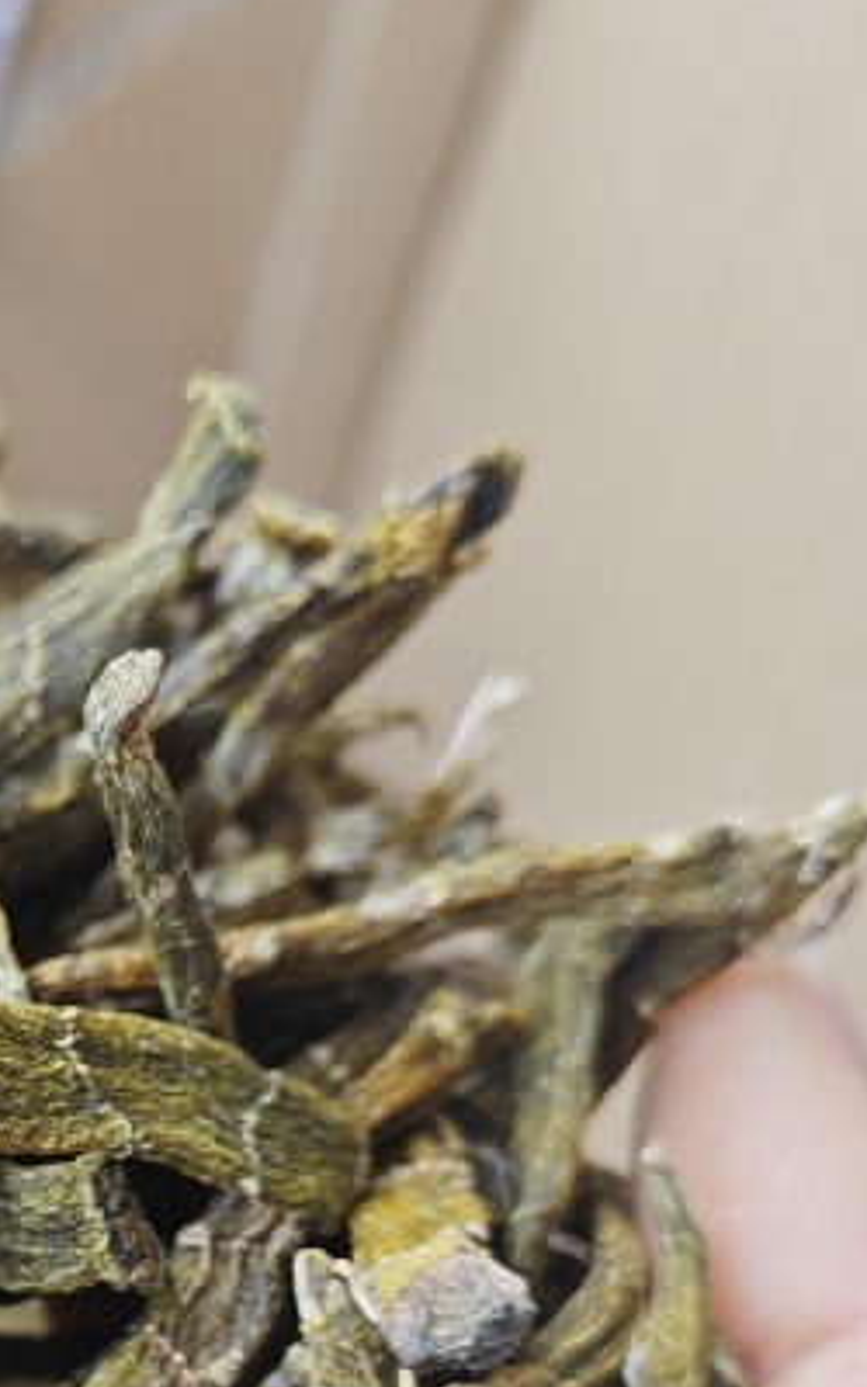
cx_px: -118
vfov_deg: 30.3
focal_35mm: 65
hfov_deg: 19.1
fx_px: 2457
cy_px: 1222
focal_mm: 5.43
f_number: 1.8
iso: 64
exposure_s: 1/100
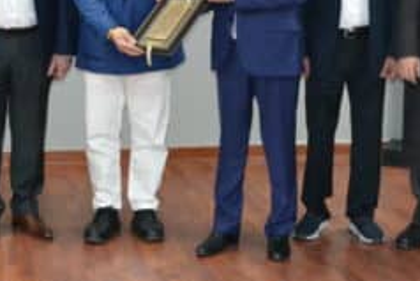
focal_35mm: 87
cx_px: 293
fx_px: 1016
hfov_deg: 23.2
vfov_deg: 15.4
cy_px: -4
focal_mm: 18
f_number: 5.6
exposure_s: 1/100
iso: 3200
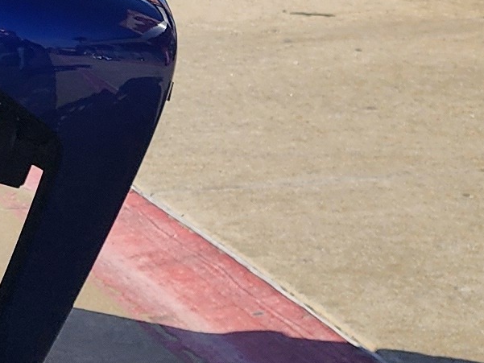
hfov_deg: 11.3
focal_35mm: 153
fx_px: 2140
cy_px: -138
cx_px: -561
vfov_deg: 9.5
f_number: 1.8
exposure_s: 1/1406
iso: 12
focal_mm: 6.4
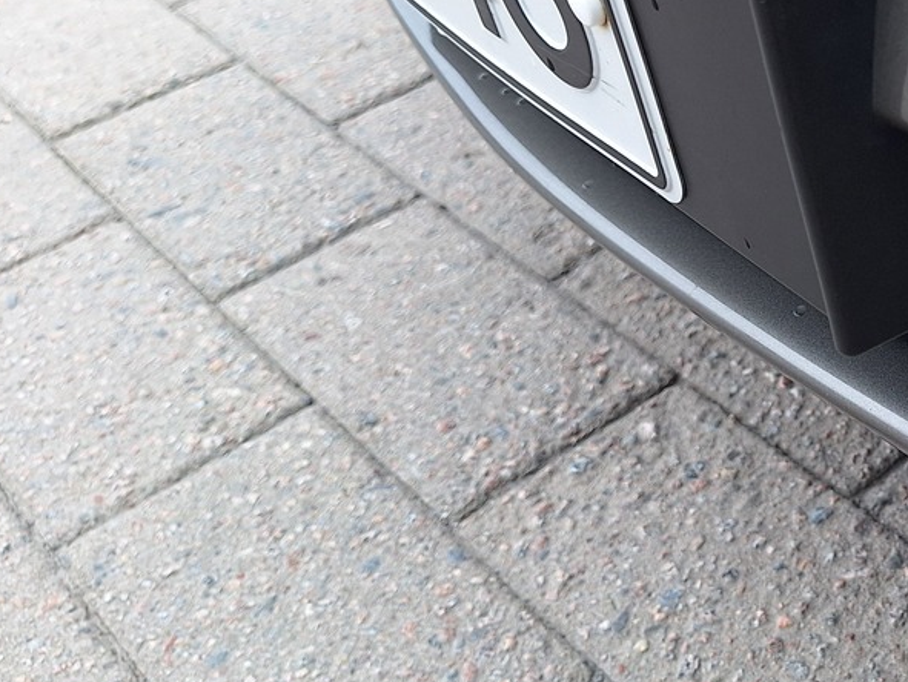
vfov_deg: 25.8
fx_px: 1470
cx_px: 1037
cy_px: 155
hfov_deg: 30.2
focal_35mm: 56
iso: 40
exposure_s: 1/152
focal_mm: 5.54
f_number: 1.8
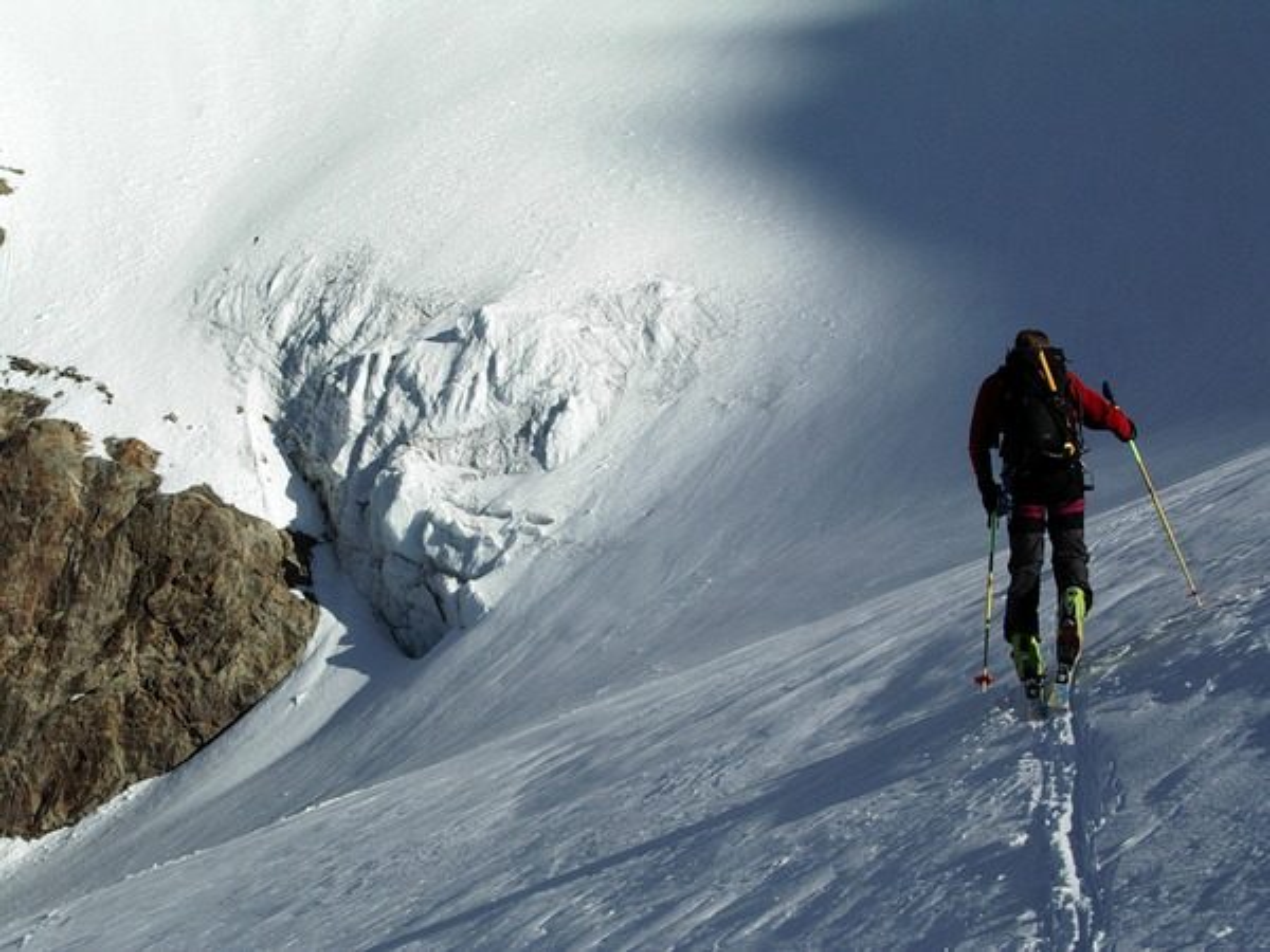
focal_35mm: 63
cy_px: 476
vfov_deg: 23.3
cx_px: 635
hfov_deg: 30.7
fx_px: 2311
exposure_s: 1/500
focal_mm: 9.6
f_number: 6.2
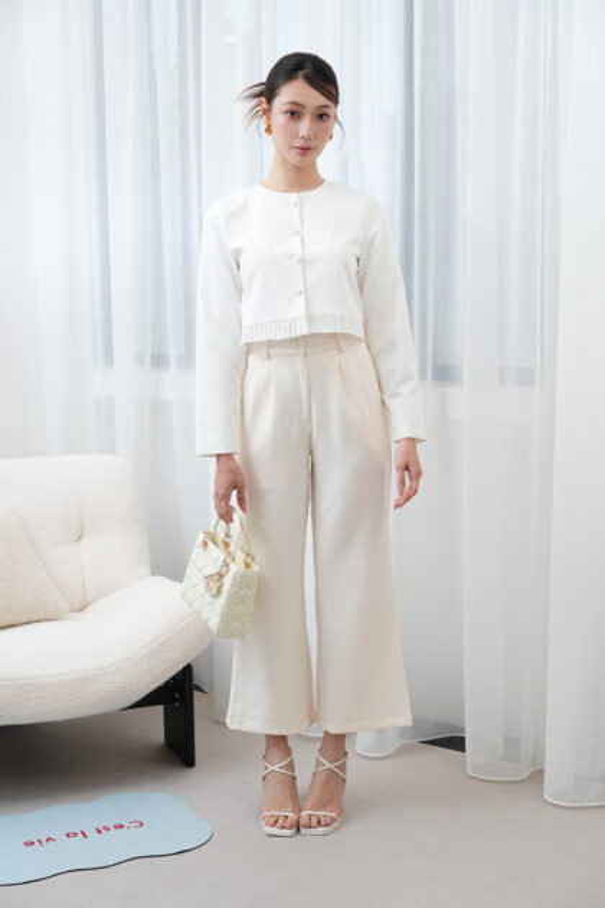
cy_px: 454
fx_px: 1286
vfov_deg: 38.9
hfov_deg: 26.5
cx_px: 302
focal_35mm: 51
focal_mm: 51
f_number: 5
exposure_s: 1/200
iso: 400
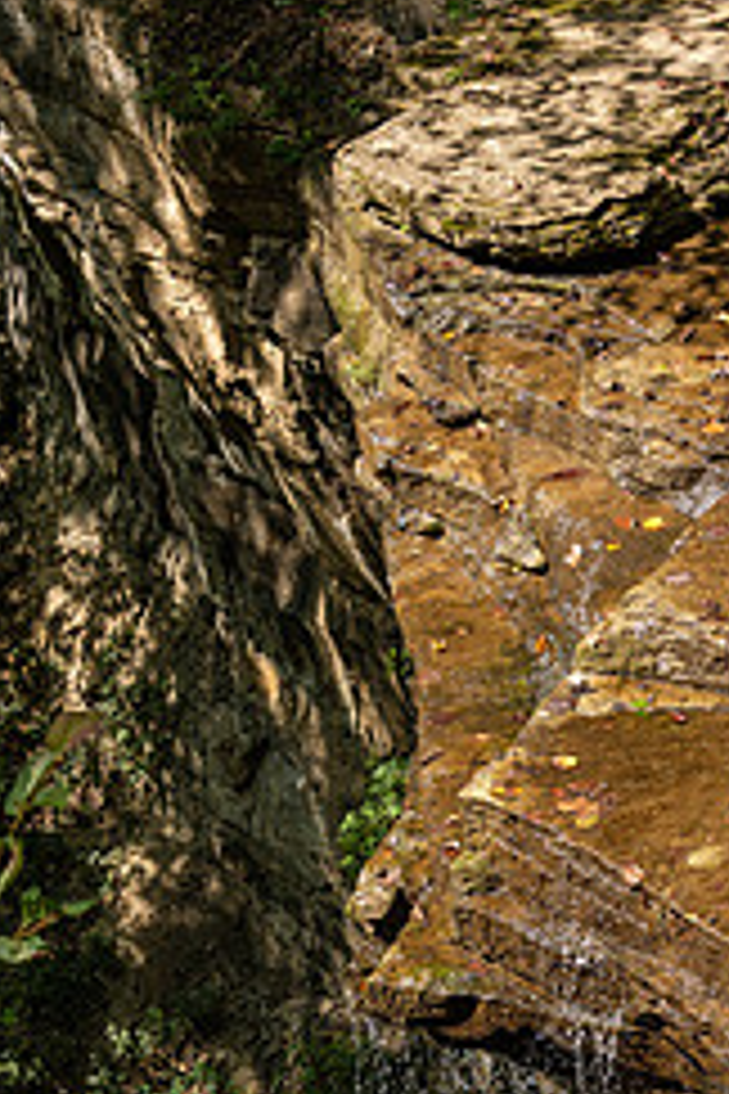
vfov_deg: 22.4
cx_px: 670
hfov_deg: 15.2
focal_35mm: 89
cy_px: 941
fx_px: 2703
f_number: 8
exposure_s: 1/160
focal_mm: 48
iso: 160
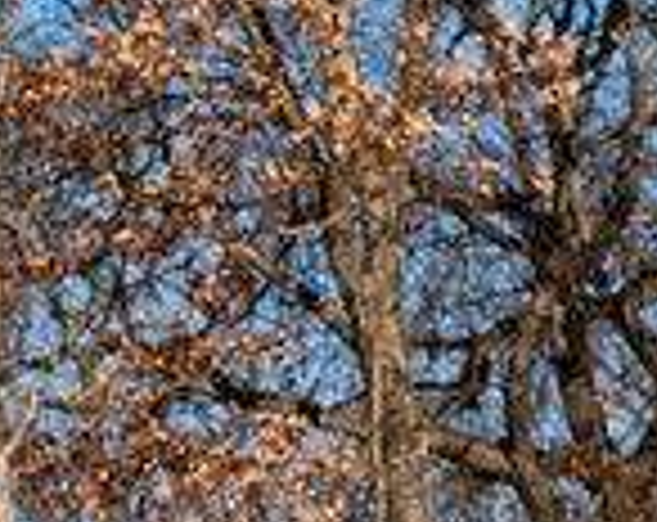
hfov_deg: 3.4
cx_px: -428
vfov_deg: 2.7
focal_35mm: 567
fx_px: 10996
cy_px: 748
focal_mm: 85
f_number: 6.3
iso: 400
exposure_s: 1/2500
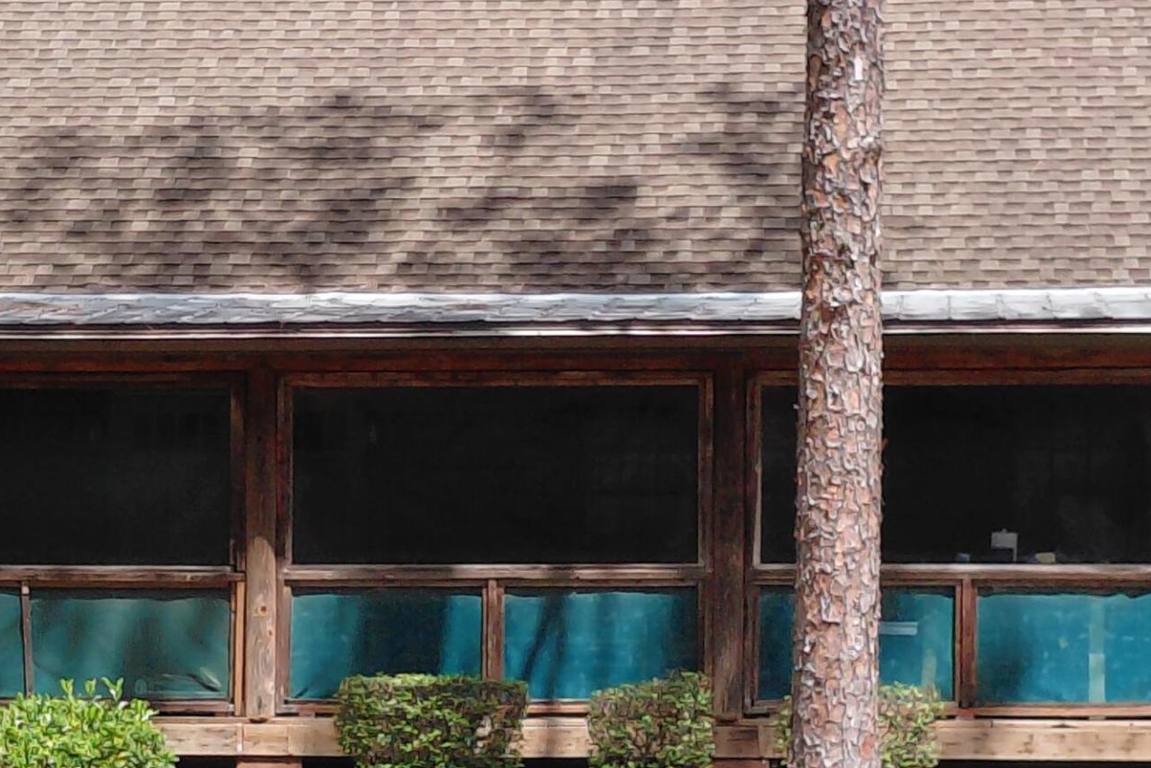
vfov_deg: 22.5
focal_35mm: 59
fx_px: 1886
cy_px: 680
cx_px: 462
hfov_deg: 33.8
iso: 40
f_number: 1.8
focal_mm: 4.69
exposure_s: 1/951
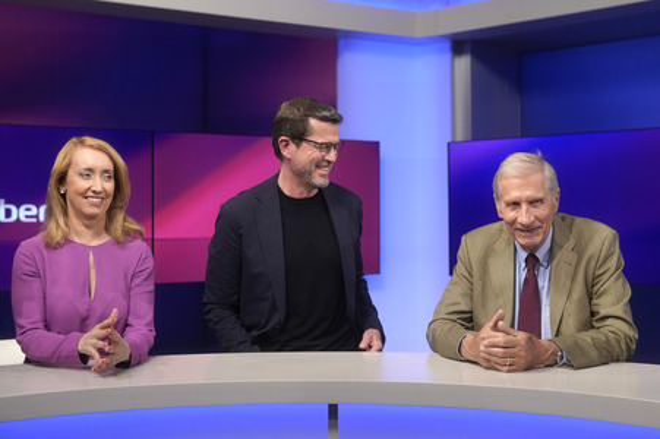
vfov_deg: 29.8
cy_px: 220
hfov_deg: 43.6
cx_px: 330
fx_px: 824
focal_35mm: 45
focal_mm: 30
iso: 640
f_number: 2.2
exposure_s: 1/200
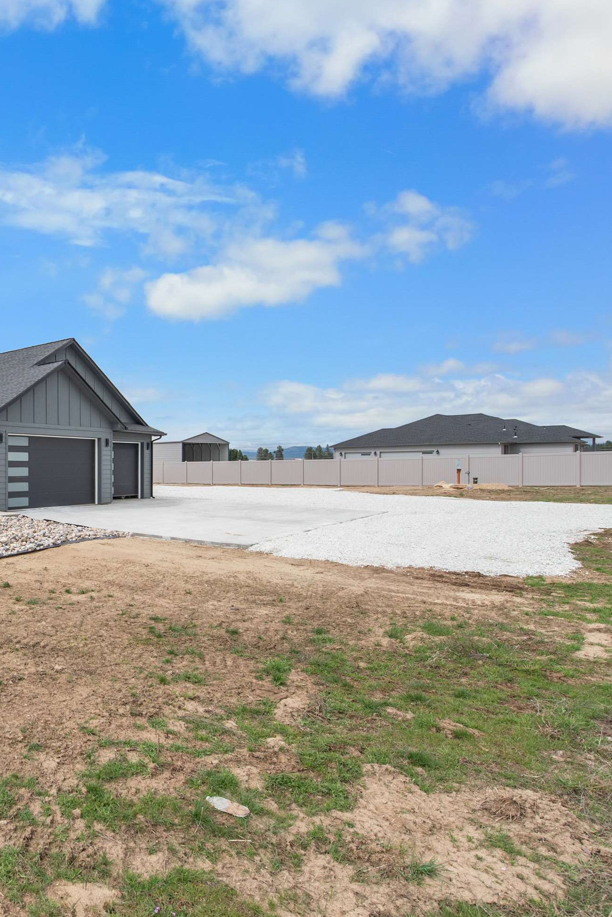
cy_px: 476
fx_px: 561
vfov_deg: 78.5
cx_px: -32
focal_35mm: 22
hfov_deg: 45.7
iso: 320
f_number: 8
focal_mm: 14
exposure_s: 1/800
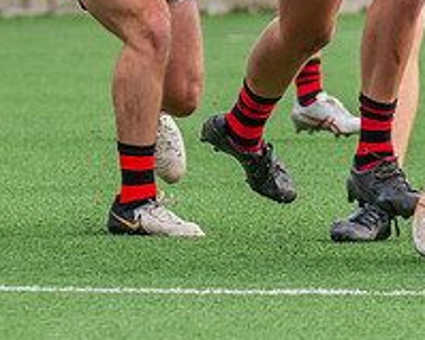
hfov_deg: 1.6
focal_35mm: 1239
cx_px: 496
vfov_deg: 1.2
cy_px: -51
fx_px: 15577
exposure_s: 1/1250
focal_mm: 250
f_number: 6.3
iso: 800
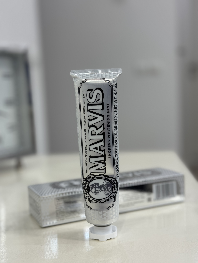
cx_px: 99
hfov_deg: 30.3
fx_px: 366
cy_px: 132
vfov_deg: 39.7
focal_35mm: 48
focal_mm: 6.76
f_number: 1.78
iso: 64
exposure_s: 1/101
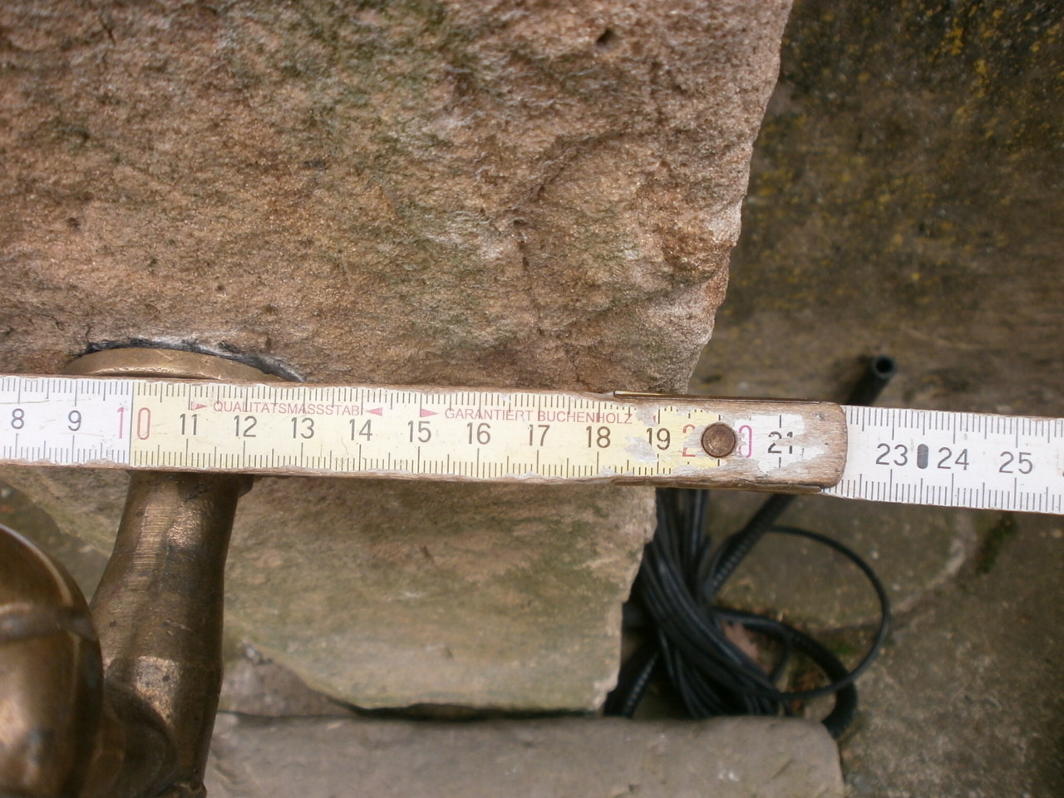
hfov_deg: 65.3
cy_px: 399
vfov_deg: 51.4
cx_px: 532
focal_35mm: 27
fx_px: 830
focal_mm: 4.8
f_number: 2.9
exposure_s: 1/400
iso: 100
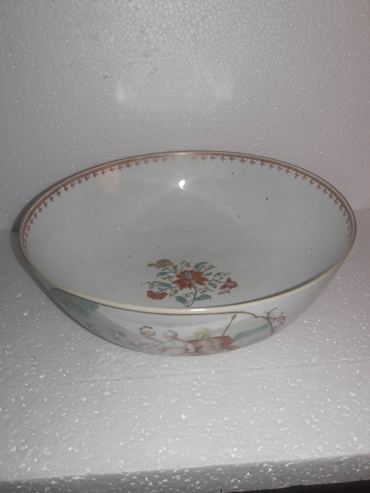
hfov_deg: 49.7
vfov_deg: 63.4
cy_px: 246
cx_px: 185
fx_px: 399
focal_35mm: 28
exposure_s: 1/136
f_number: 1.9
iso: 40
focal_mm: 3.7
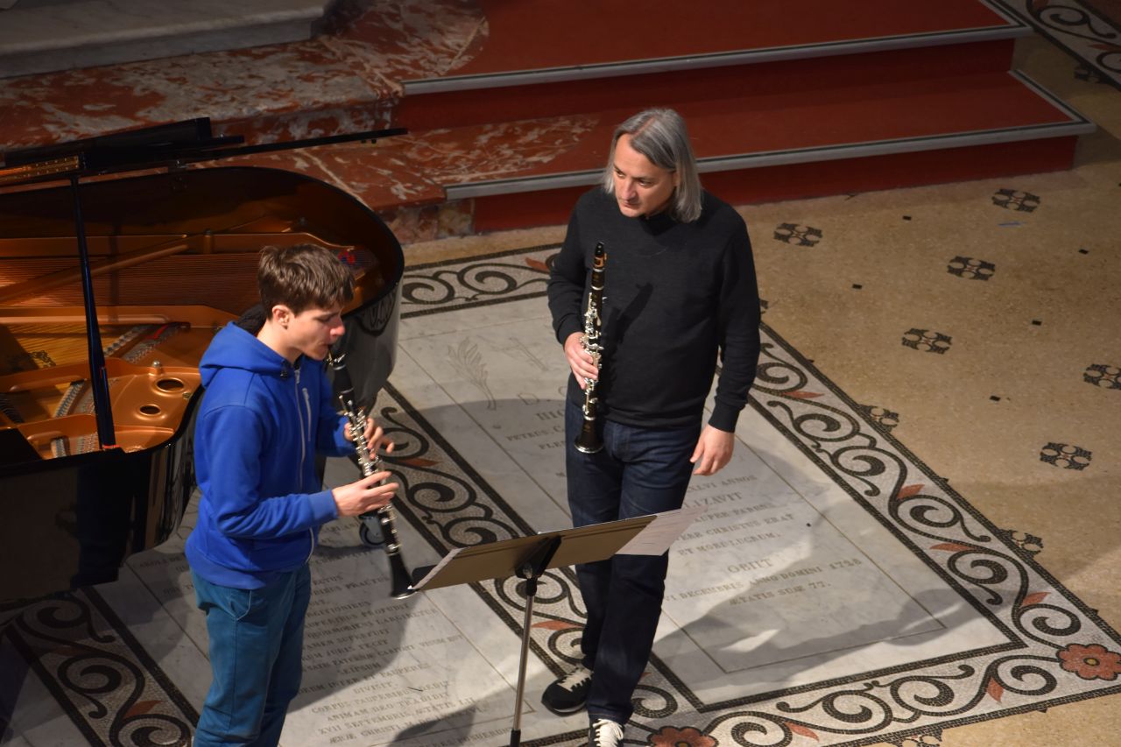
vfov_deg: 9.3
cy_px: 374
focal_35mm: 147
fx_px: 4577
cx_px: 560
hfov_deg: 14.0
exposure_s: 1/60
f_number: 4.8
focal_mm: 98
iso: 640
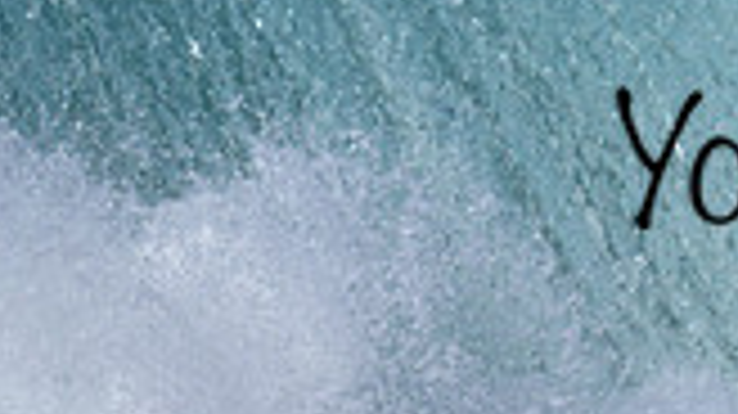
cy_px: 114
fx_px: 64359
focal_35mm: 3291
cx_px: 967
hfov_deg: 0.7
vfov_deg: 0.4
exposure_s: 1/2000
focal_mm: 800
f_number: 6.3
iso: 160
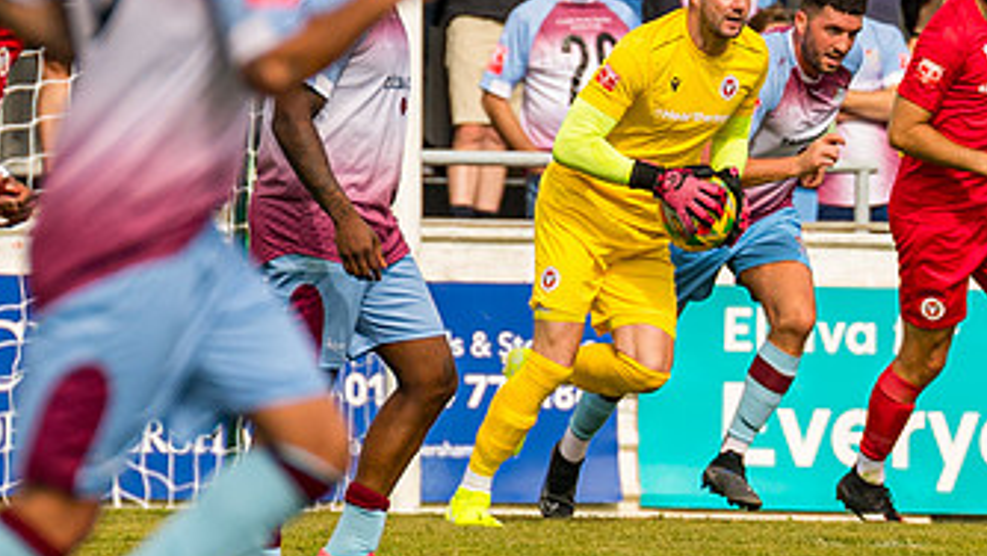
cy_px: 192
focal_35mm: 1179
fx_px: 30861
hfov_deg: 1.8
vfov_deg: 1.0
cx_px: 790
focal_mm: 300
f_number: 4
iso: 640
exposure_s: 1/5000
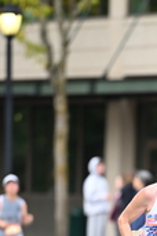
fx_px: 4219
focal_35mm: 645
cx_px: 192
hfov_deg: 2.1
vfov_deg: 3.2
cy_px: 257
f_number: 2.8
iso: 1000
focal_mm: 200
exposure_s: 1/1600
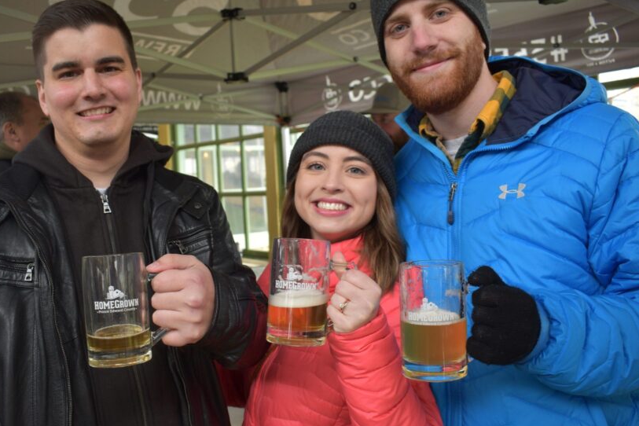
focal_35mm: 34
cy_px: 231
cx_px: 279
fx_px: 603
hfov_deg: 55.6
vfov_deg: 38.9
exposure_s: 1/60
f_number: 4
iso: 450
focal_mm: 18
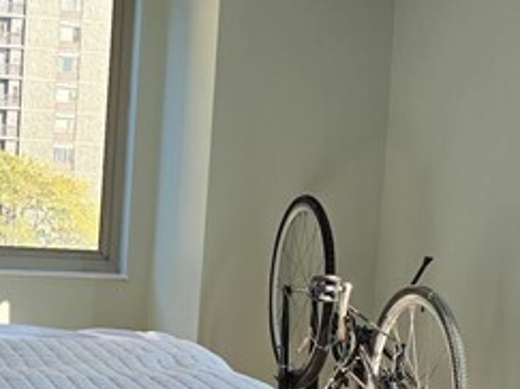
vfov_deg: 15.1
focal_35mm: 97
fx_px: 1456
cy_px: 308
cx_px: 79
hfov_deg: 20.0
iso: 16
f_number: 1.7
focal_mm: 6.3
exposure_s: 1/120
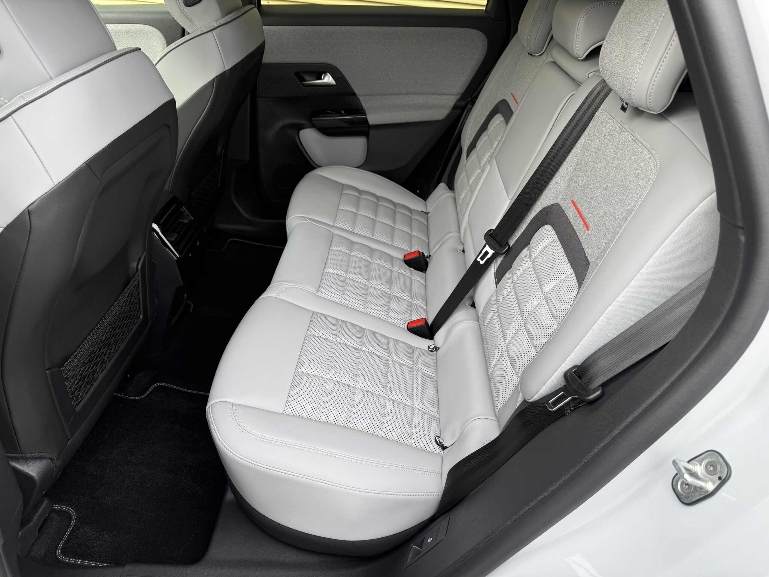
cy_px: 288
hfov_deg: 71.6
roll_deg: -6.0
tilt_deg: -33.8
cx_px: 384
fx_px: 533
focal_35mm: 24
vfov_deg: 56.8
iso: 80
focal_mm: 6.76
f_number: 1.78
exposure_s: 1/338
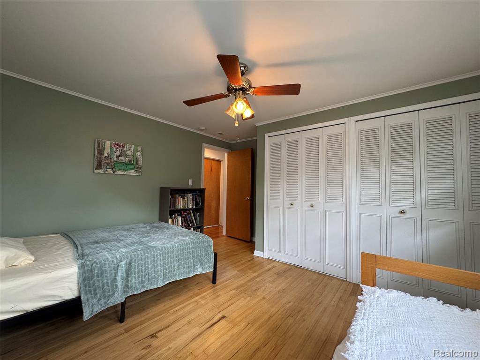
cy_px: 180
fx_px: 194
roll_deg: -1.4
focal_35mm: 14
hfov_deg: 102.1
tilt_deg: +3.2
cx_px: 240
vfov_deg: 85.7
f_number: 2.2
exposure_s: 1/120
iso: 200
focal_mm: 2.22
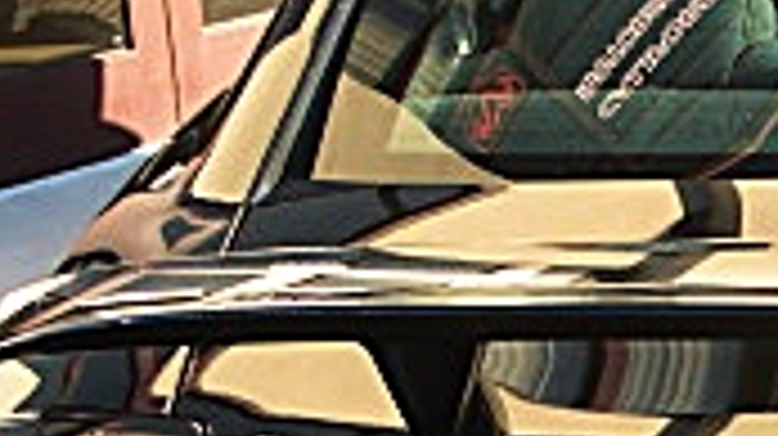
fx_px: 2989
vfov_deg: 8.3
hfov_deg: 14.3
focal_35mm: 145
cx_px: 949
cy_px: 432
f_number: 2.8
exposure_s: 1/125
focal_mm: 6.3
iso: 50
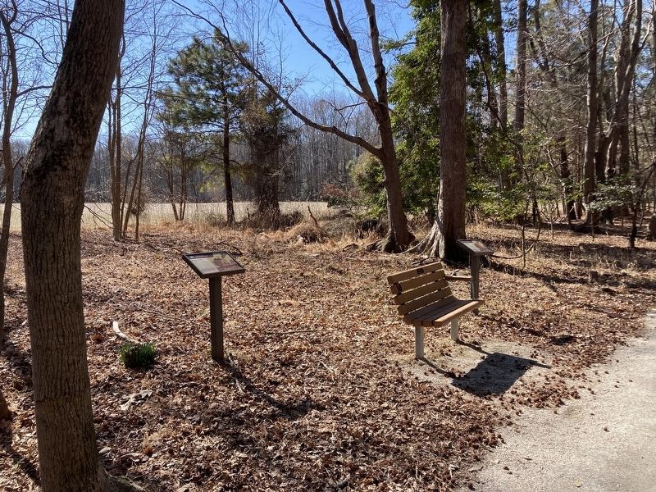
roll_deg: +0.5
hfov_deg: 63.4
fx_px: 531
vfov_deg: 49.7
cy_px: 246
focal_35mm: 28
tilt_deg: -3.1
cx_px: 328
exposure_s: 1/759
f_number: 1.8
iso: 20
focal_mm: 3.99
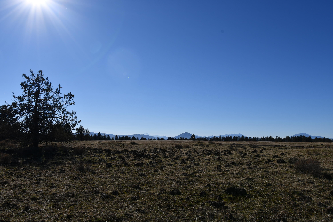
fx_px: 277
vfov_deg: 43.6
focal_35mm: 30
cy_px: 111
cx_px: 166
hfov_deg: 61.9
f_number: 11
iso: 100
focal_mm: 20
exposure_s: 1/500
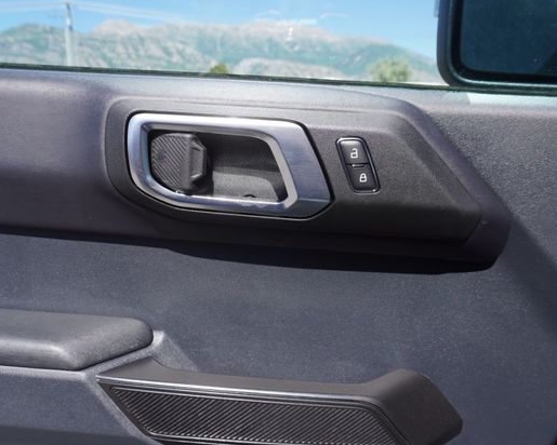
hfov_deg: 62.1
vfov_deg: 51.5
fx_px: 462
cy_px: 227
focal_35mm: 28
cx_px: 250
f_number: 6.3
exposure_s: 1/160
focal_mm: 16
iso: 100
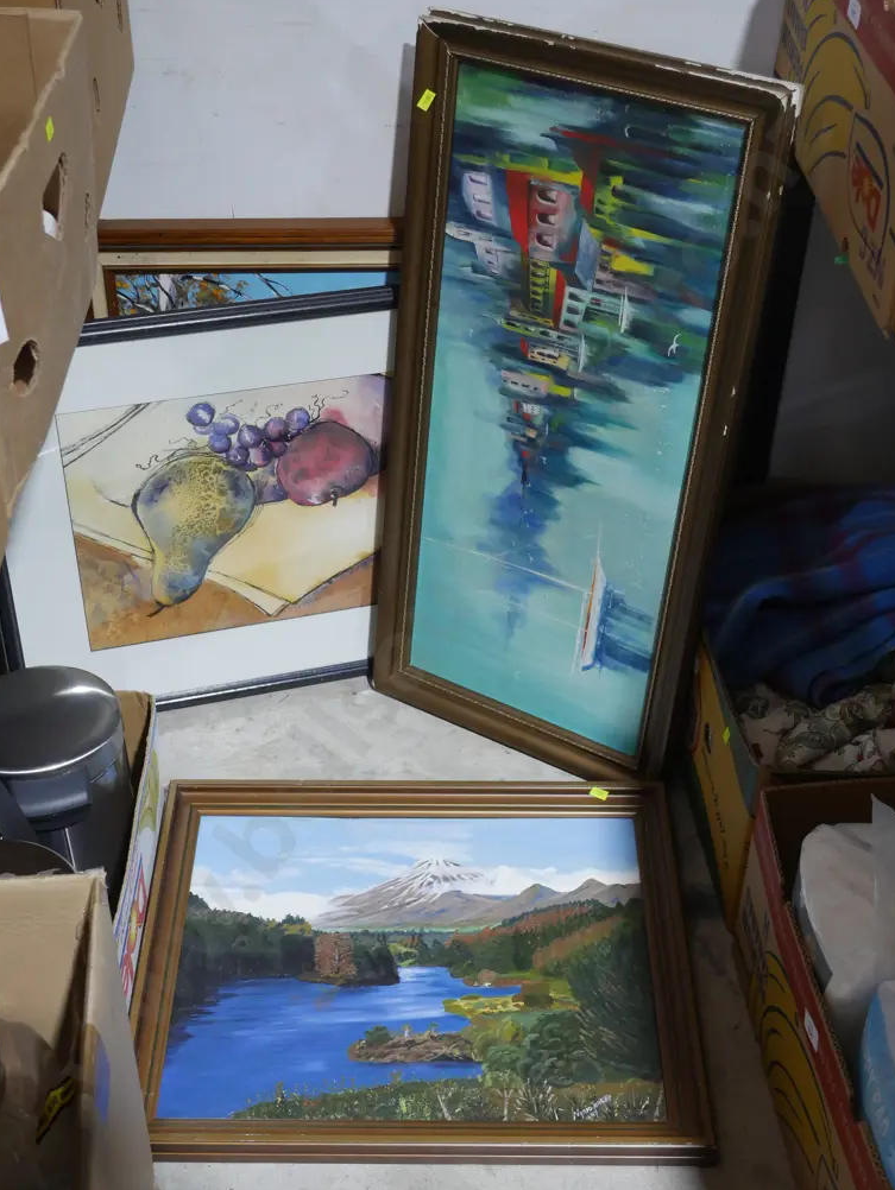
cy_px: 603
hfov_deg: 30.9
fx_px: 1618
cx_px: 445
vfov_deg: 40.4
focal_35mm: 47
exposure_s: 1/60
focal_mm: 23
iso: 1250
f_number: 5.1
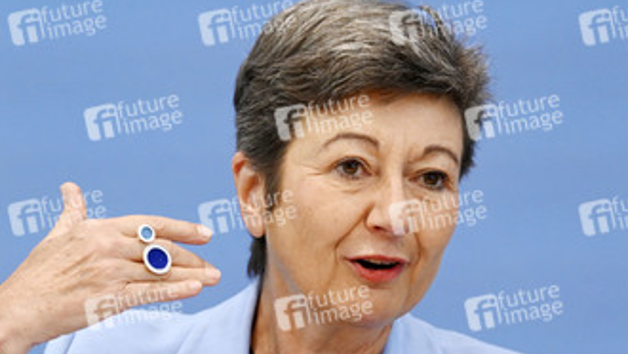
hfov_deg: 9.4
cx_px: 273
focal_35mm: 229
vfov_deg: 5.3
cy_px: 261
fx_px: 3815
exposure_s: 1/640
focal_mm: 160
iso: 4000
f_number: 7.1
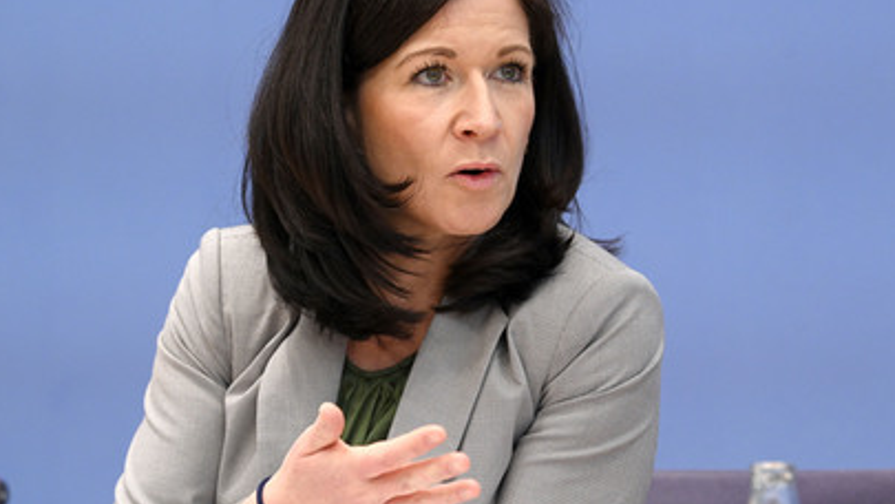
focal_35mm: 140
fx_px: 3323
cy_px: 203
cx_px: 417
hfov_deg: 15.3
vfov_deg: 8.7
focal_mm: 120
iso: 4000
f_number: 5.6
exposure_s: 1/640
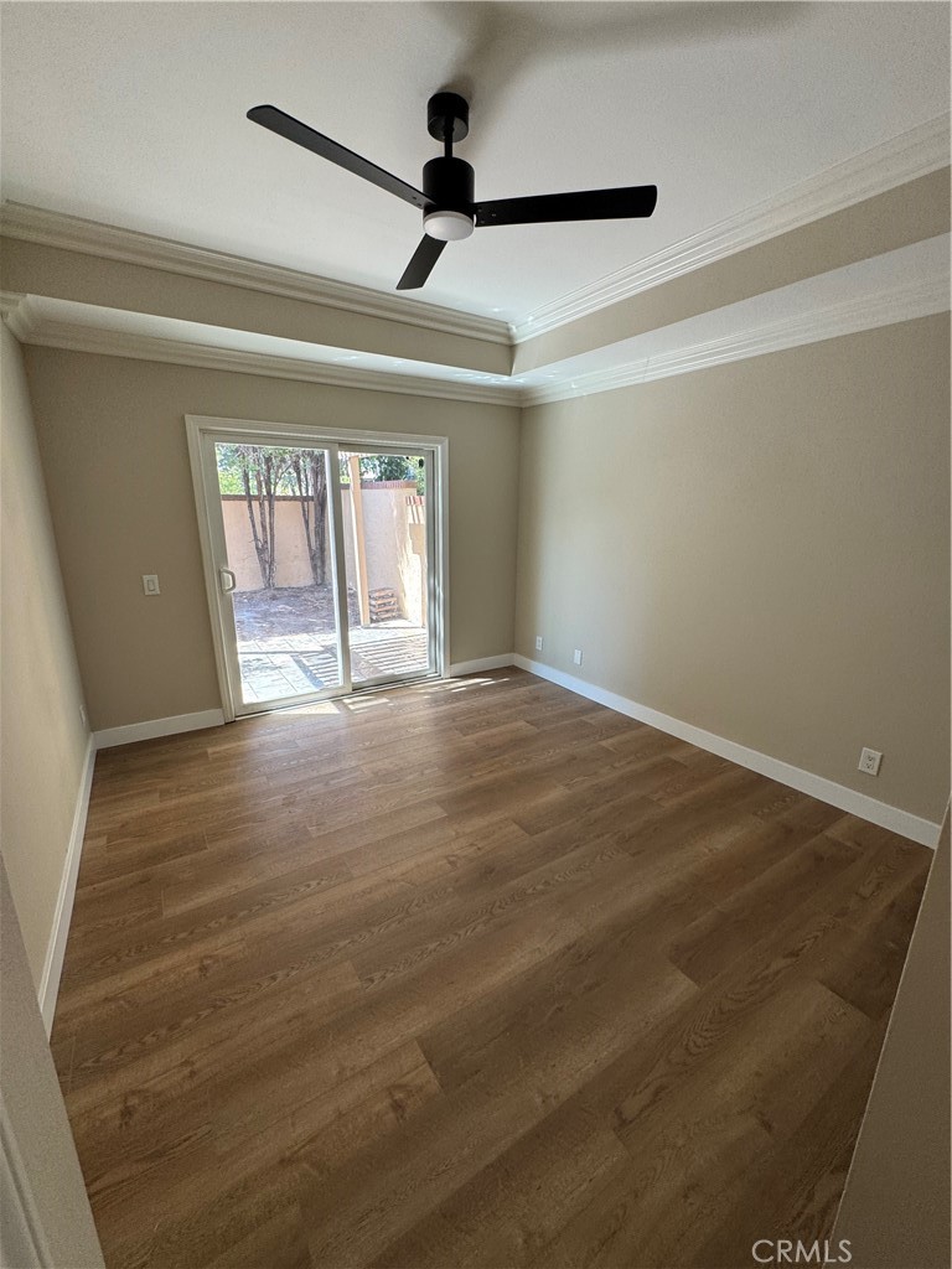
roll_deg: -0.4
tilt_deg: -13.1
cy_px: 634
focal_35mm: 14
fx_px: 513
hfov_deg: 85.7
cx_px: 476
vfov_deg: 102.1
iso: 80
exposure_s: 1/99
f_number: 2.2
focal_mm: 2.22
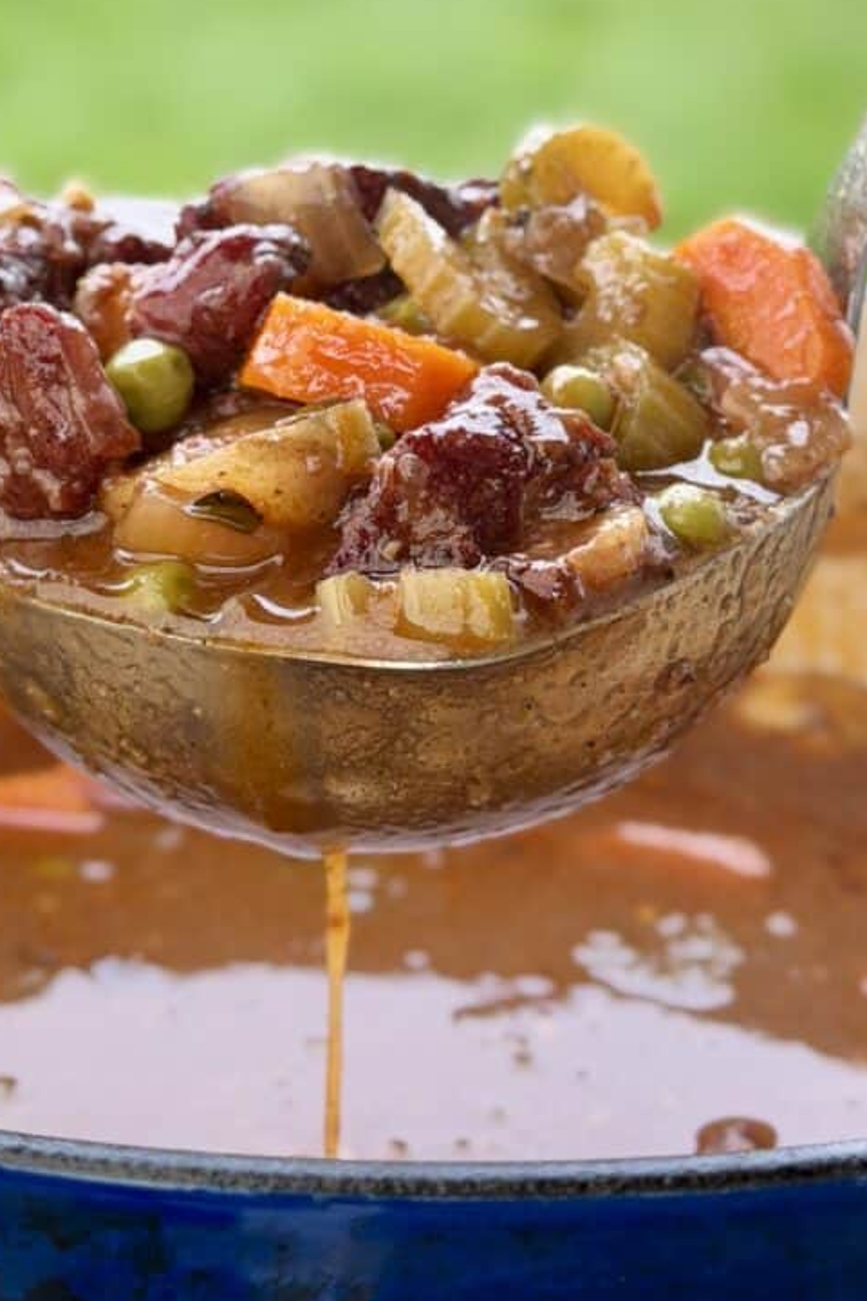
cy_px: 450
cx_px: 379
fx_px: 2565
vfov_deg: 28.3
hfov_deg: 19.2
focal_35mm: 71
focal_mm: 6.76
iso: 64
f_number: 1.78
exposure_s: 1/631
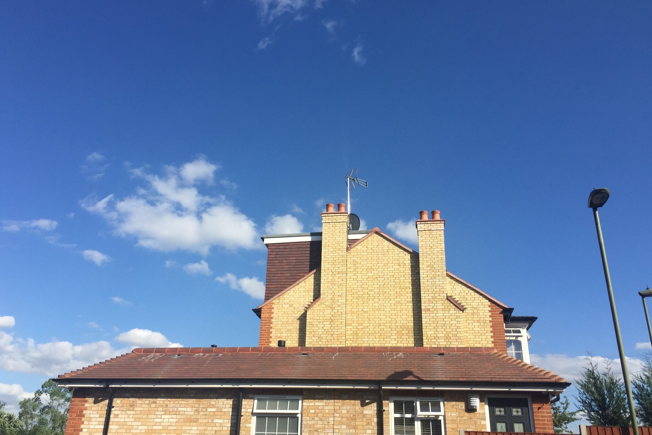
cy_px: 232
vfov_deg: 42.3
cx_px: 321
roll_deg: -4.1
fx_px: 561
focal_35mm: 31
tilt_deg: +22.4
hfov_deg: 60.3
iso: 32
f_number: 2.2
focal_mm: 4.15
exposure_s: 1/2198
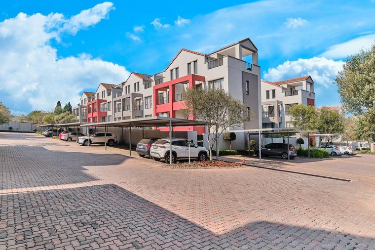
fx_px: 208
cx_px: 184
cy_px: 125
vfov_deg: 61.9
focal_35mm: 20
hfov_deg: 84.0
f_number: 8
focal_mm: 12.6
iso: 800
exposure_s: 1/2000
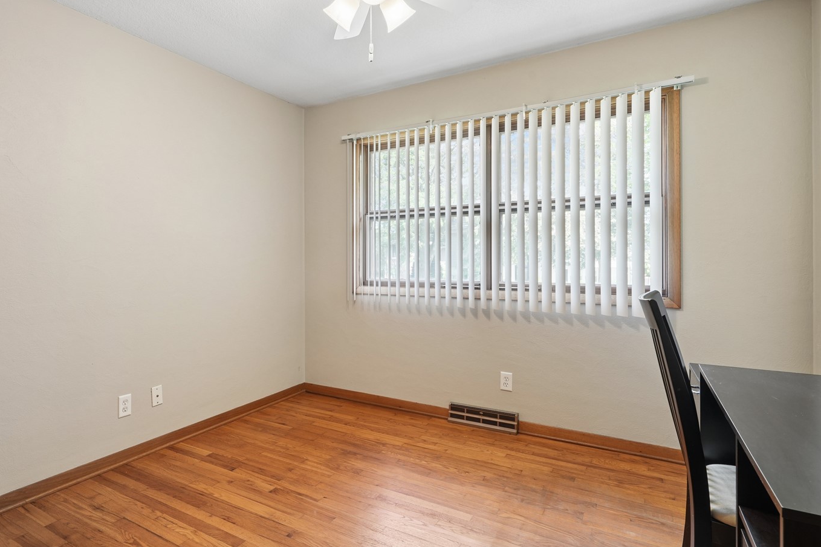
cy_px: 255
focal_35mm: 20
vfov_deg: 61.9
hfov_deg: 83.2
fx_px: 456
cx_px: 338
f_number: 10
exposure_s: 1/10
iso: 400
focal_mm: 16
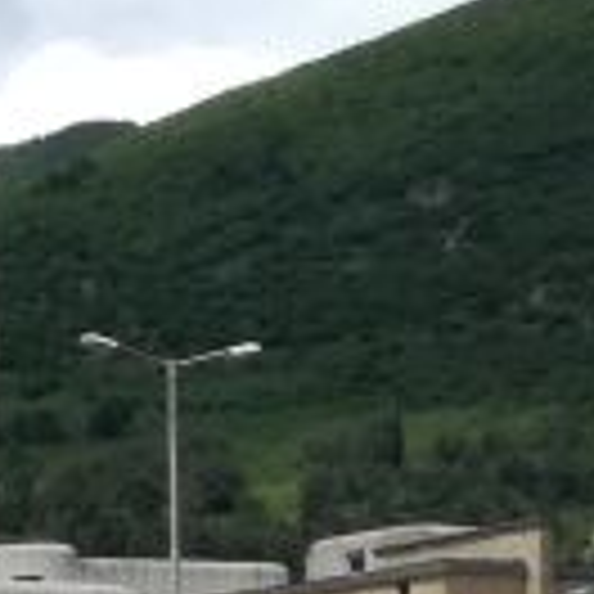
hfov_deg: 7.8
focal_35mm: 206
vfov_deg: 8.4
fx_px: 3999
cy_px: 641
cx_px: -900
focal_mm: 3.79
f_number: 2
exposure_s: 1/1361
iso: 50
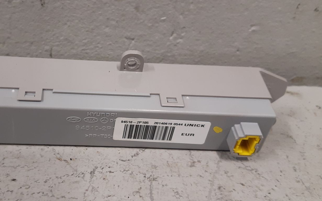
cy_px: 104
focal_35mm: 46
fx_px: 404
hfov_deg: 42.8
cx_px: 104
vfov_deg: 28.0
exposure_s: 1/50
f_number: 1.7
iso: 125
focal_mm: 3.93
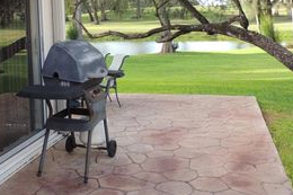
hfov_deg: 41.1
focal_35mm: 48
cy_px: 41
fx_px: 390
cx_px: 131
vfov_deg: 27.5
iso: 100
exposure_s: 1/125
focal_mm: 4.3
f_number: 3
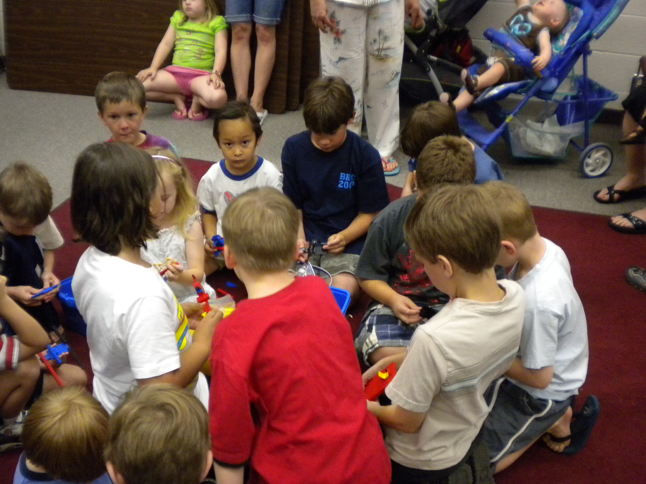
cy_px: 256
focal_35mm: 39
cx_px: 299
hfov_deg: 47.8
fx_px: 728
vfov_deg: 36.8
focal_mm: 6.3
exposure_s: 1/55.6
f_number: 3.1
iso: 563
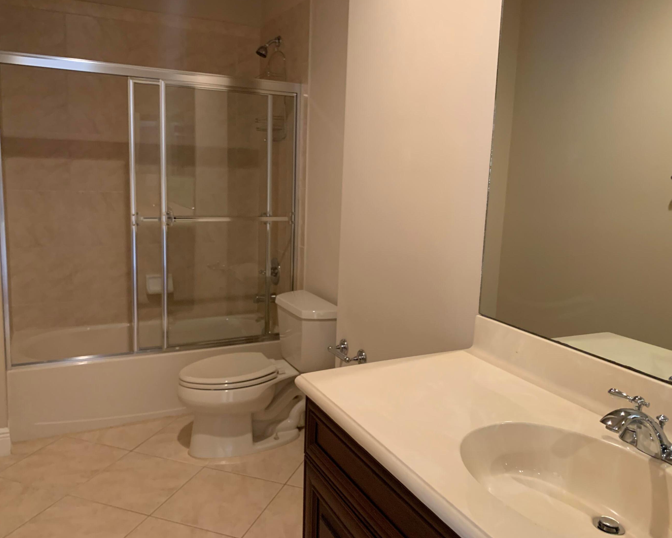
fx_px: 557
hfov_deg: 62.2
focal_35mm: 28
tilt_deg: -8.5
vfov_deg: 51.5
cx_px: 343
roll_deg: -2.6
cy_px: 266
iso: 400
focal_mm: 4.25
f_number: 1.8
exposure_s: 1/40
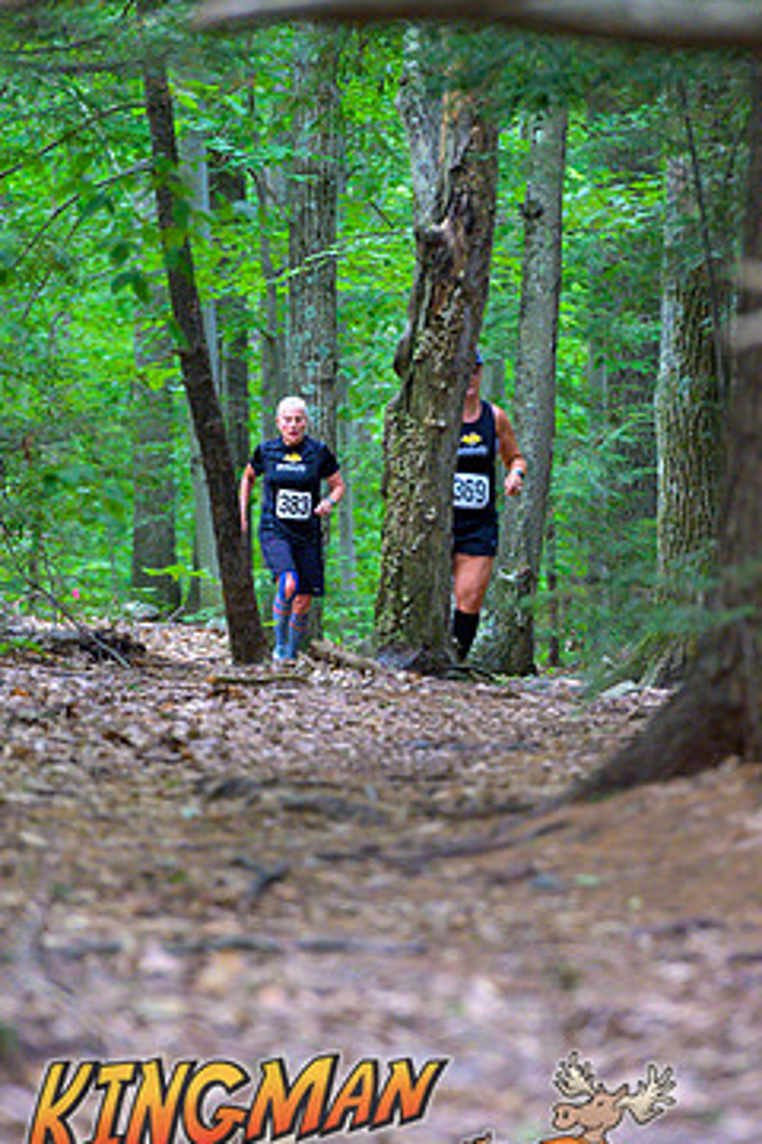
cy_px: 655
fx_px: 7937
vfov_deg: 8.2
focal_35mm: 250
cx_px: 449
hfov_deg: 5.5
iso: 8000
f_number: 4
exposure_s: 1/250
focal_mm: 200
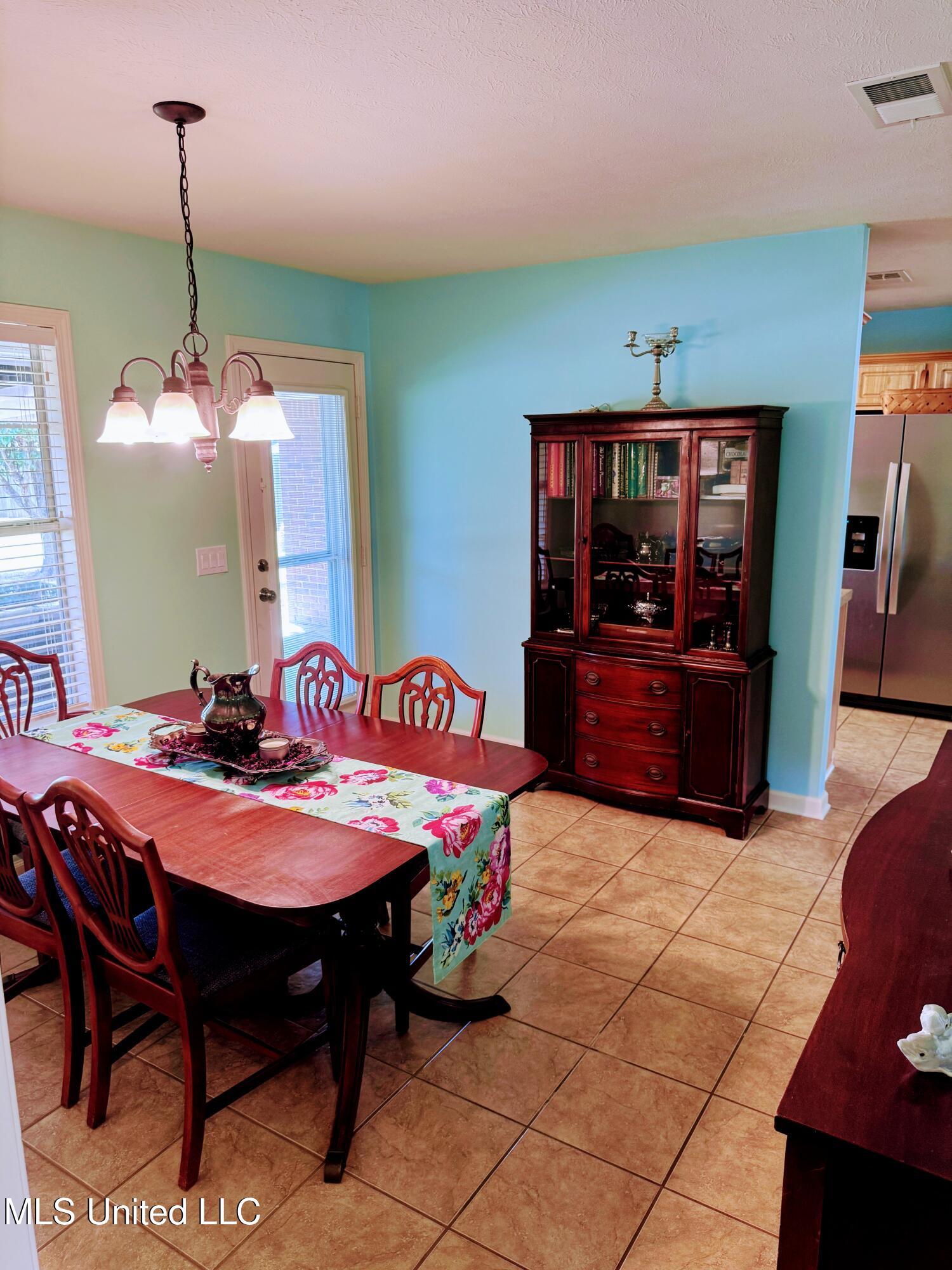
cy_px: 635
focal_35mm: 24
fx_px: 880
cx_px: 476
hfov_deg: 56.8
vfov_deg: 71.6
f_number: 1.78
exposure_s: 1/60
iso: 160
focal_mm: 6.76
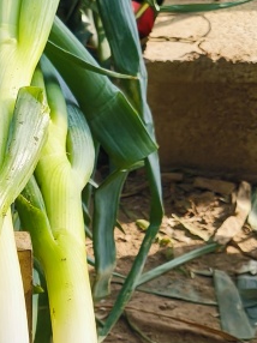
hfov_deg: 14.0
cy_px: 383
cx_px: -156
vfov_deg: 19.4
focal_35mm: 97
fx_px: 962
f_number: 1.8
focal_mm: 4.84
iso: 200
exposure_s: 1/4443
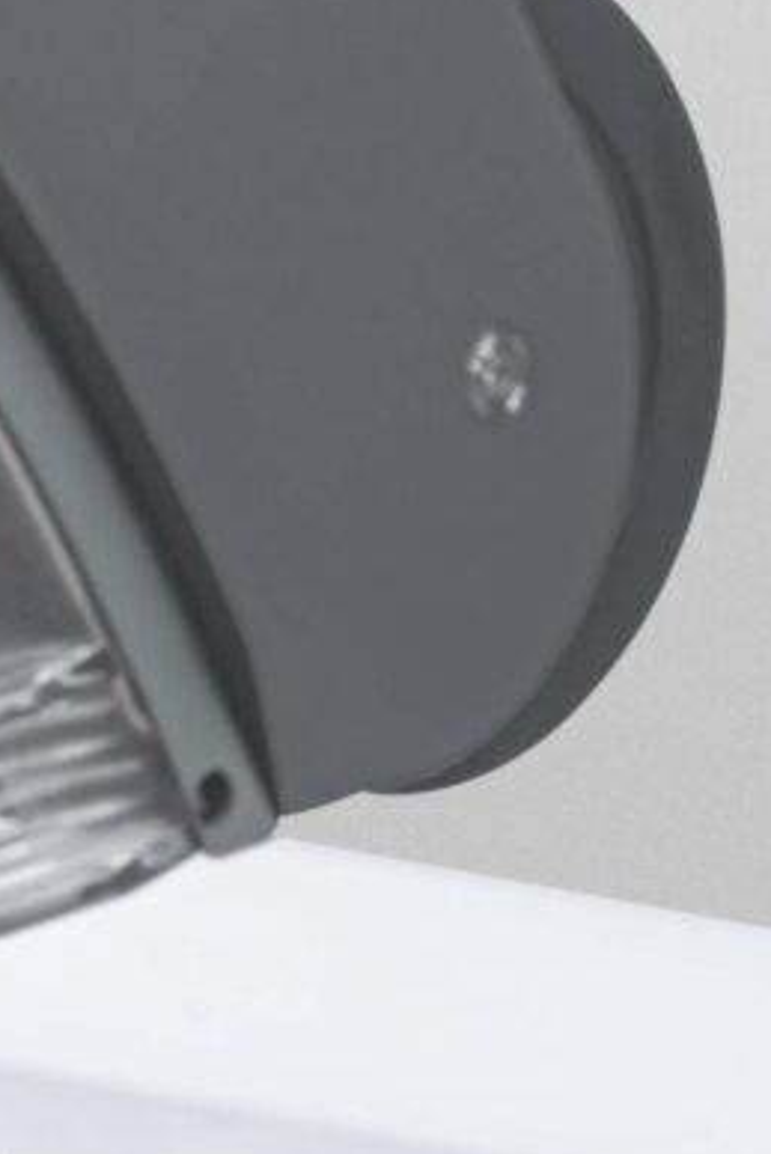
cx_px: -1490
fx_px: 18197
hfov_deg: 2.4
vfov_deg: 3.6
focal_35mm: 567
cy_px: 863
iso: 100
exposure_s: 1/125
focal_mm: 86
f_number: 4.5
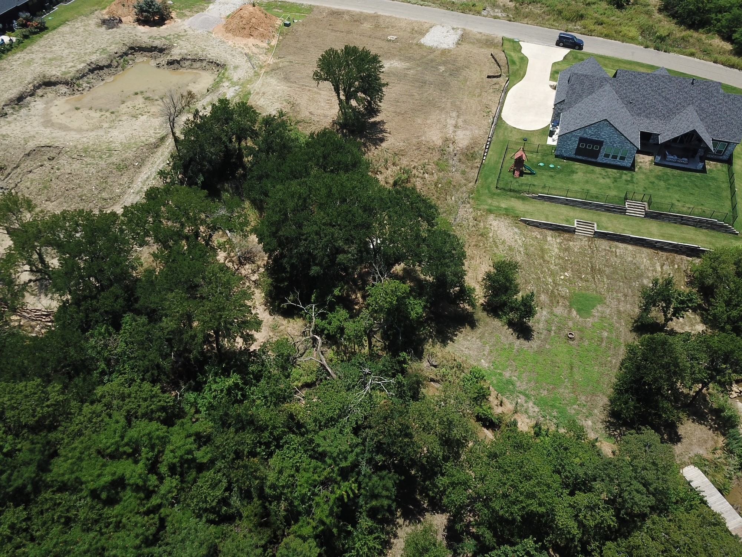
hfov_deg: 67.3
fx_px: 557
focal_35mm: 26
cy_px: 278
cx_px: 371
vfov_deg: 53.1
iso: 100
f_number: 2.2
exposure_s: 1/1339
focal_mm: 4.73
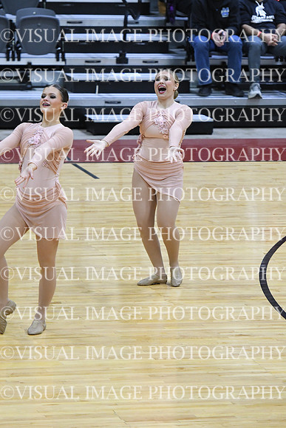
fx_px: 2941
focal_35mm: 247
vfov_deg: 8.3
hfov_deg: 5.6
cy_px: 214
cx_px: 143
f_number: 3.5
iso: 4000
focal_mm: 165
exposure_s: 1/400
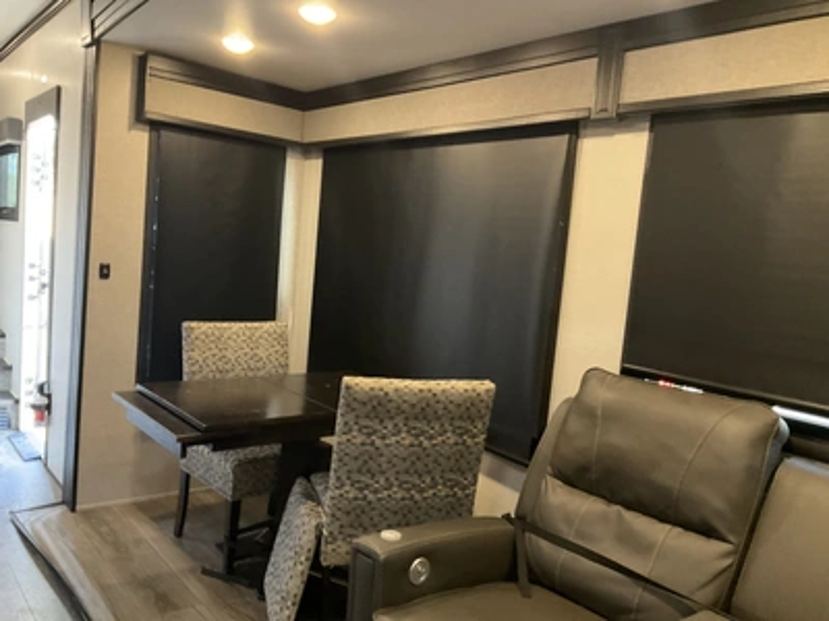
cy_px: 310
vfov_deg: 48.2
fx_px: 695
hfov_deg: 61.7
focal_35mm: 29
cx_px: 414
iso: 320
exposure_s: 1/40
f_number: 1.8
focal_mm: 3
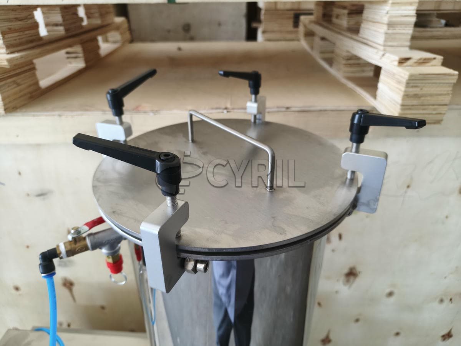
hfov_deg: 73.9
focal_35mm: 23
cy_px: 173
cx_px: 230
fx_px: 306
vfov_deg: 58.9
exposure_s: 1/50
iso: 200
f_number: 1.88
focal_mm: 5.56
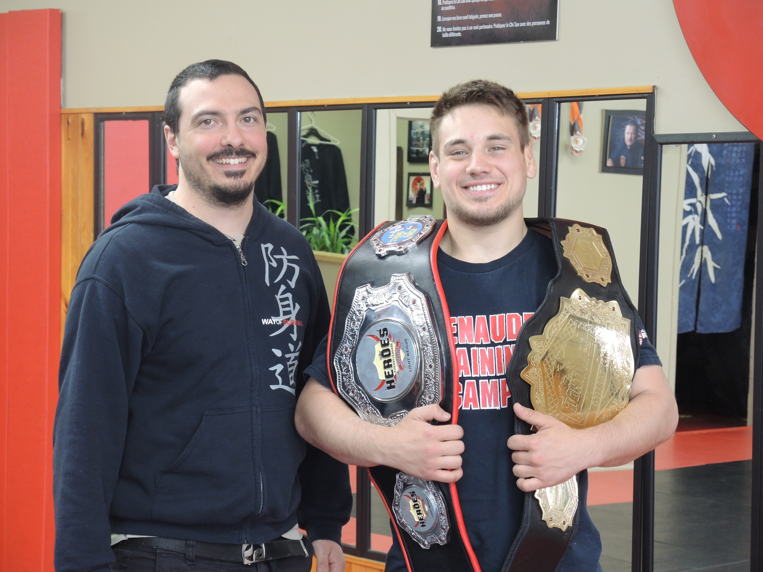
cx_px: 382
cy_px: 286
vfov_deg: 16.1
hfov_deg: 21.3
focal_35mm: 92
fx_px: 2028
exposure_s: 1/40
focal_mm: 19.7
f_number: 3.2
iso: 400
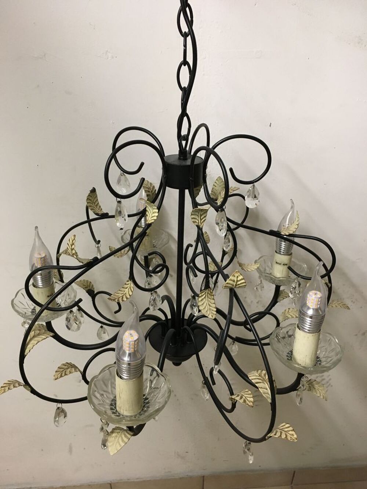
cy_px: 244
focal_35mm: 29
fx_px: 410
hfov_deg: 48.2
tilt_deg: -32.2
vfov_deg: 61.7
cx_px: 184
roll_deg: -1.3
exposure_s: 1/33
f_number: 2.2
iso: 160
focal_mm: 4.15
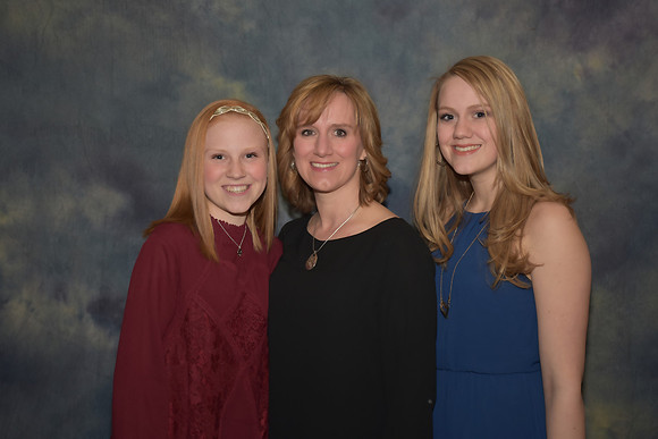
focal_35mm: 60
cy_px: 220
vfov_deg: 22.6
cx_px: 329
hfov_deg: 33.4
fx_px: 1097
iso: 200
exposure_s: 1/60
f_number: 5
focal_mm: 40
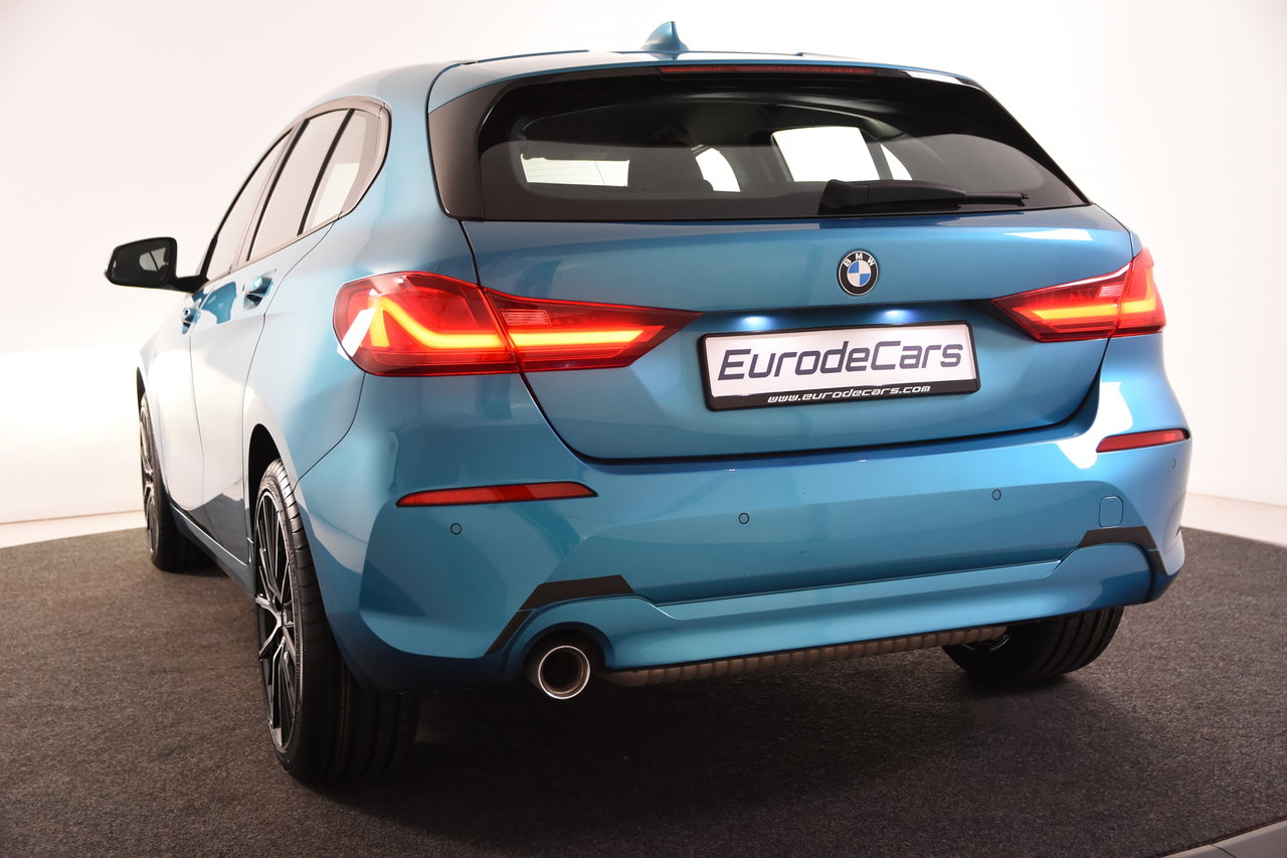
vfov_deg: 28.9
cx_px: 644
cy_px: 429
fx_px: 1662
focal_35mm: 46
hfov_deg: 42.3
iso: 1600
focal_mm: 31
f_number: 4.5
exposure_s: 1/80
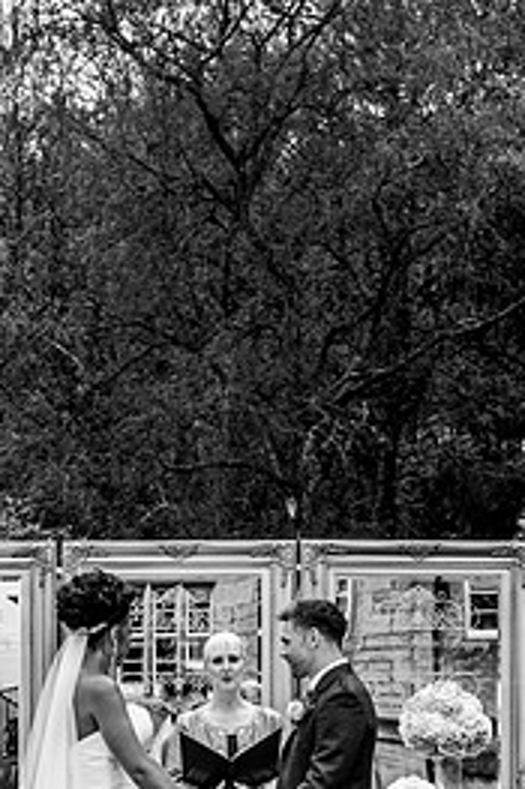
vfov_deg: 17.0
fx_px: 2628
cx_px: 216
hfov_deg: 11.4
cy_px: 609
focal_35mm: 120
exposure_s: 1/320
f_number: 5.6
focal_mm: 70
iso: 250
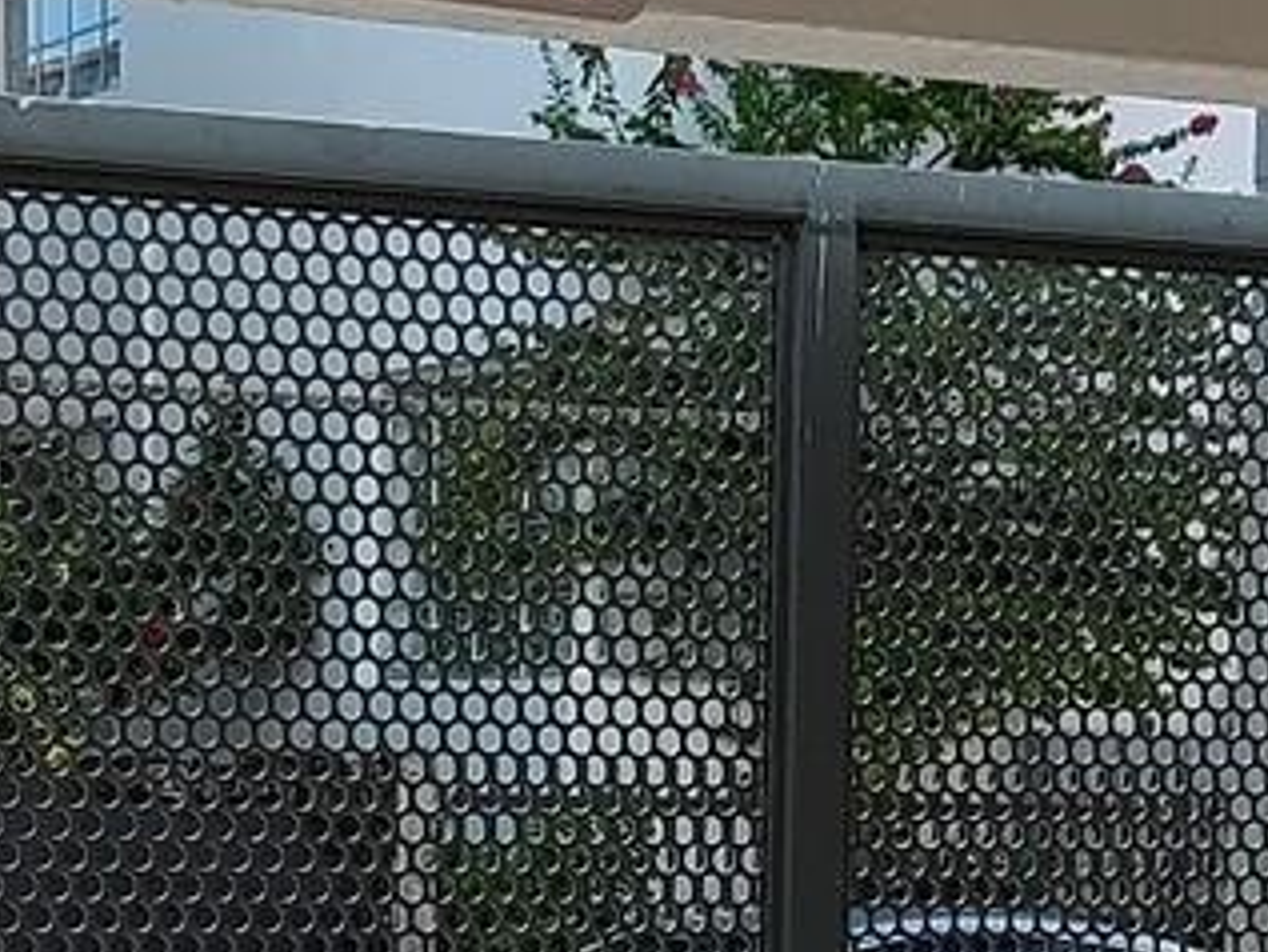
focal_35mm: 126
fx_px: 4617
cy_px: 1440
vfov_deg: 11.3
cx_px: 612
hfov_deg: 15.6
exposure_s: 1/906
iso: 50
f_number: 2
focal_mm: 4.6
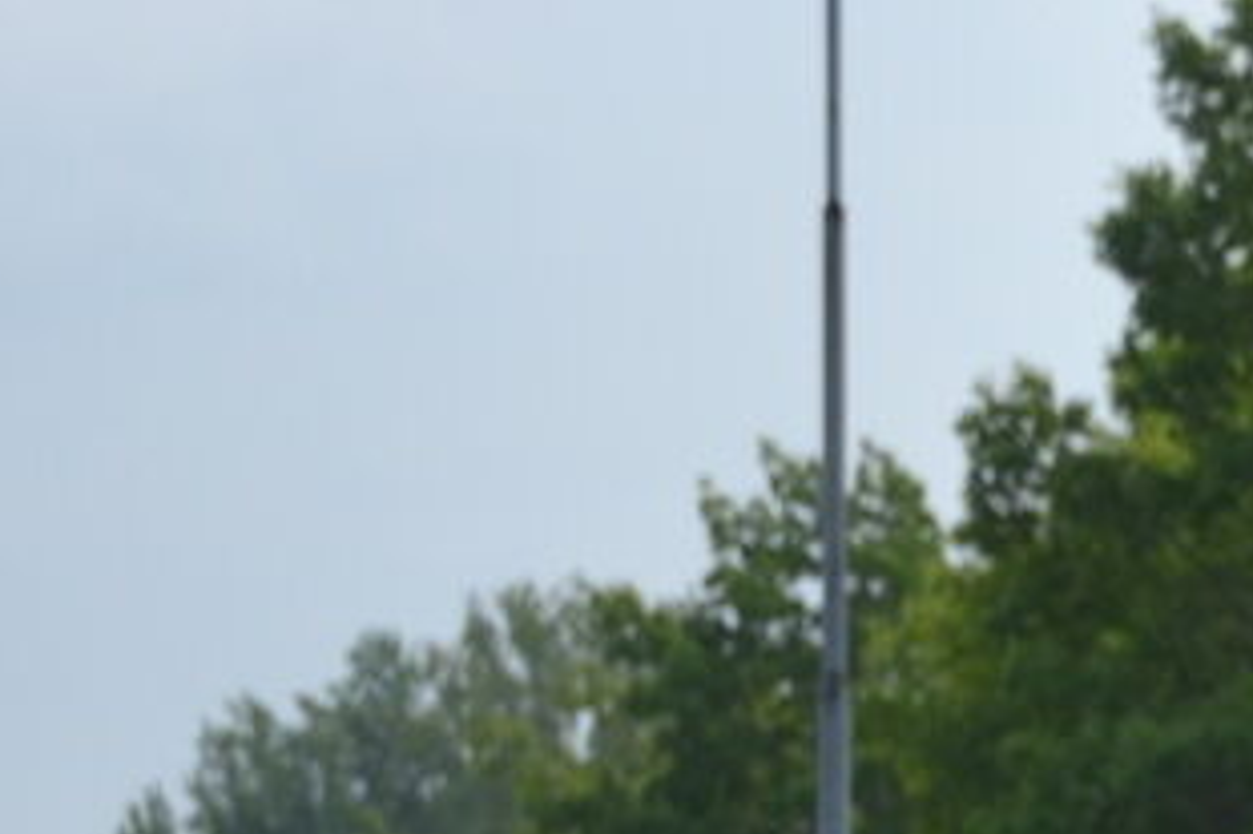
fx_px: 9670
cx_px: -1487
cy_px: 2575
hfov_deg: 7.1
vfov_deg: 4.7
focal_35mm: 278
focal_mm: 30
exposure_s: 1/250
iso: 100
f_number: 8
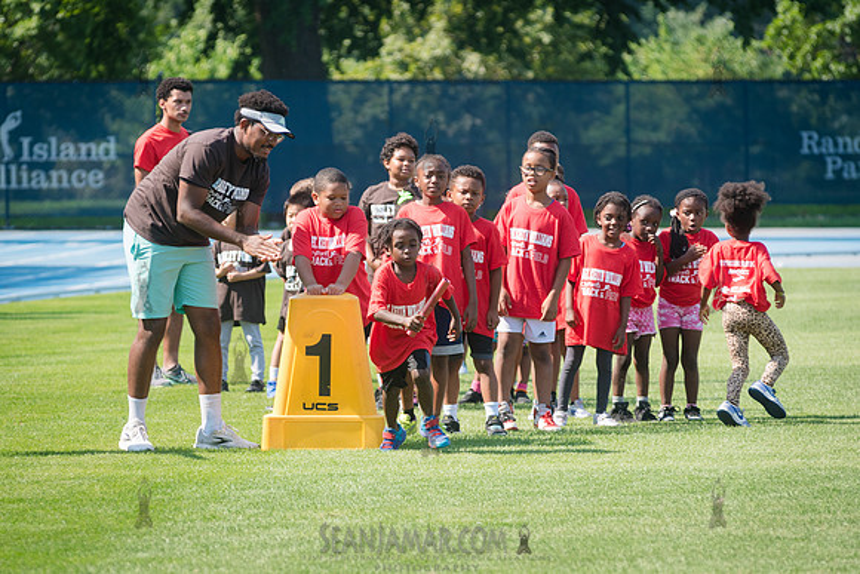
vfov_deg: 5.7
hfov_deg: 8.5
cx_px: 405
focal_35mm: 241
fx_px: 5765
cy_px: 342
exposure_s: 1/800
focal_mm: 200
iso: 400
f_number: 5
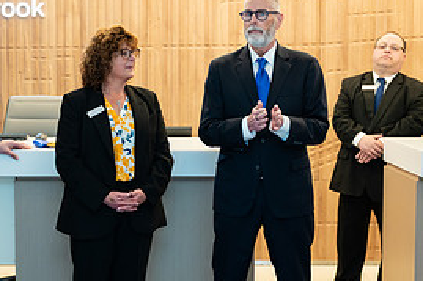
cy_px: 156
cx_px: 100
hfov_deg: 21.1
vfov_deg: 14.2
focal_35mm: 96
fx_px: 1127
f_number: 3.5
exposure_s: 1/200
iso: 640
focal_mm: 43
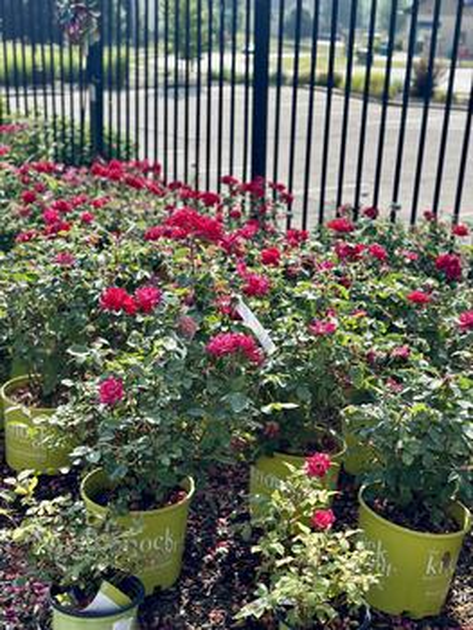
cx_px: 236
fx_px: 873
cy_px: 315
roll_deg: -0.7
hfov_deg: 30.3
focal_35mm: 48
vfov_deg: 39.6
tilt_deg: -19.2
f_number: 1.78
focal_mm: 6.86
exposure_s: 1/2304
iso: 80
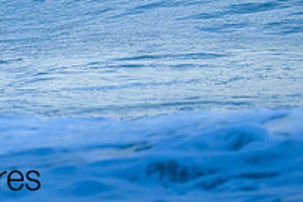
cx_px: -74
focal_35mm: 2320
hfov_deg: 0.9
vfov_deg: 0.6
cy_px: -69
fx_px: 19525
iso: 2000
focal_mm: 800
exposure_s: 1/2500
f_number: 6.3
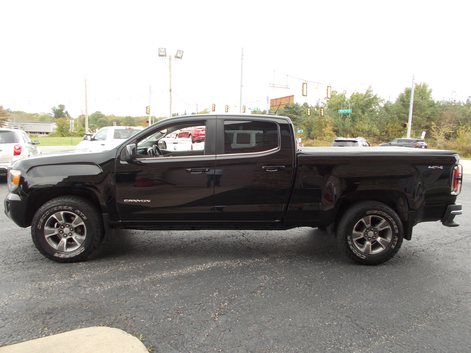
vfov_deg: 53.1
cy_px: 176
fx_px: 354
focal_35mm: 26
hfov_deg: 67.3
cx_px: 236
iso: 80
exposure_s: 1/160
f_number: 3.2
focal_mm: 4.6
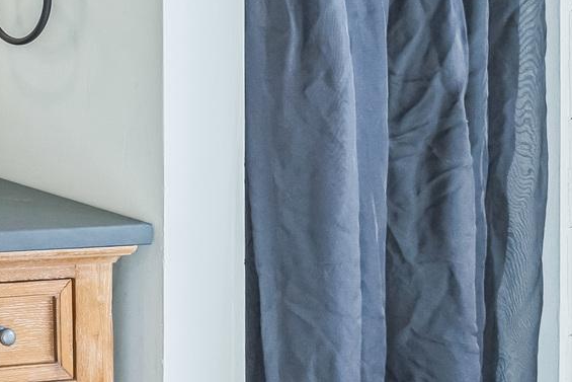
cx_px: -428
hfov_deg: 22.2
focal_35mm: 60
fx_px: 951
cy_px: 6
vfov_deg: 21.9
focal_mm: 16.5
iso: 640
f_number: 5.6
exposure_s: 1/250
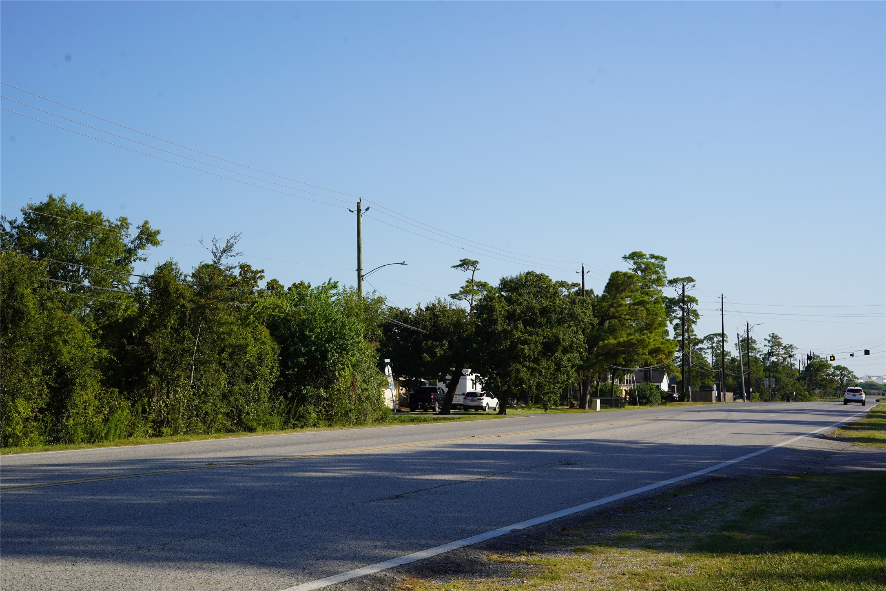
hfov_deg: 39.6
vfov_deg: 27.0
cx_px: 443
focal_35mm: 50
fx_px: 1230
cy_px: 296
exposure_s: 1/160
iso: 100
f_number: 10
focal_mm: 50
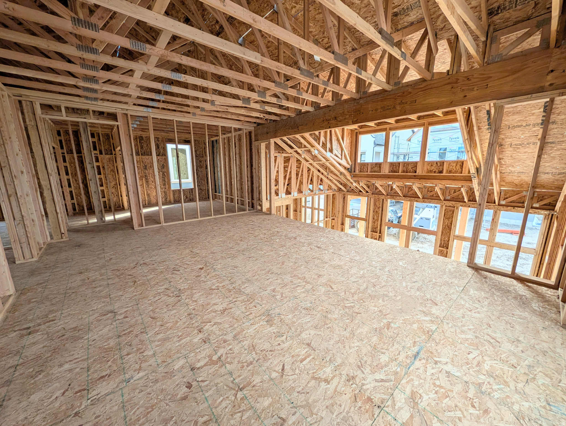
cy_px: 213
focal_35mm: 12
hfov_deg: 110.5
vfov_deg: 94.6
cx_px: 283
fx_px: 196
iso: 58
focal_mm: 2.02
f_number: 1.7
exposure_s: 1/643
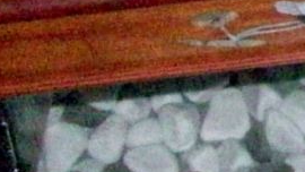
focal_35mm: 281
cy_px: -339
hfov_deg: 6.5
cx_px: 1127
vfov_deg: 4.2
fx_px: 2273
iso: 800
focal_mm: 5.7
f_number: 2.8
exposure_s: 1/128
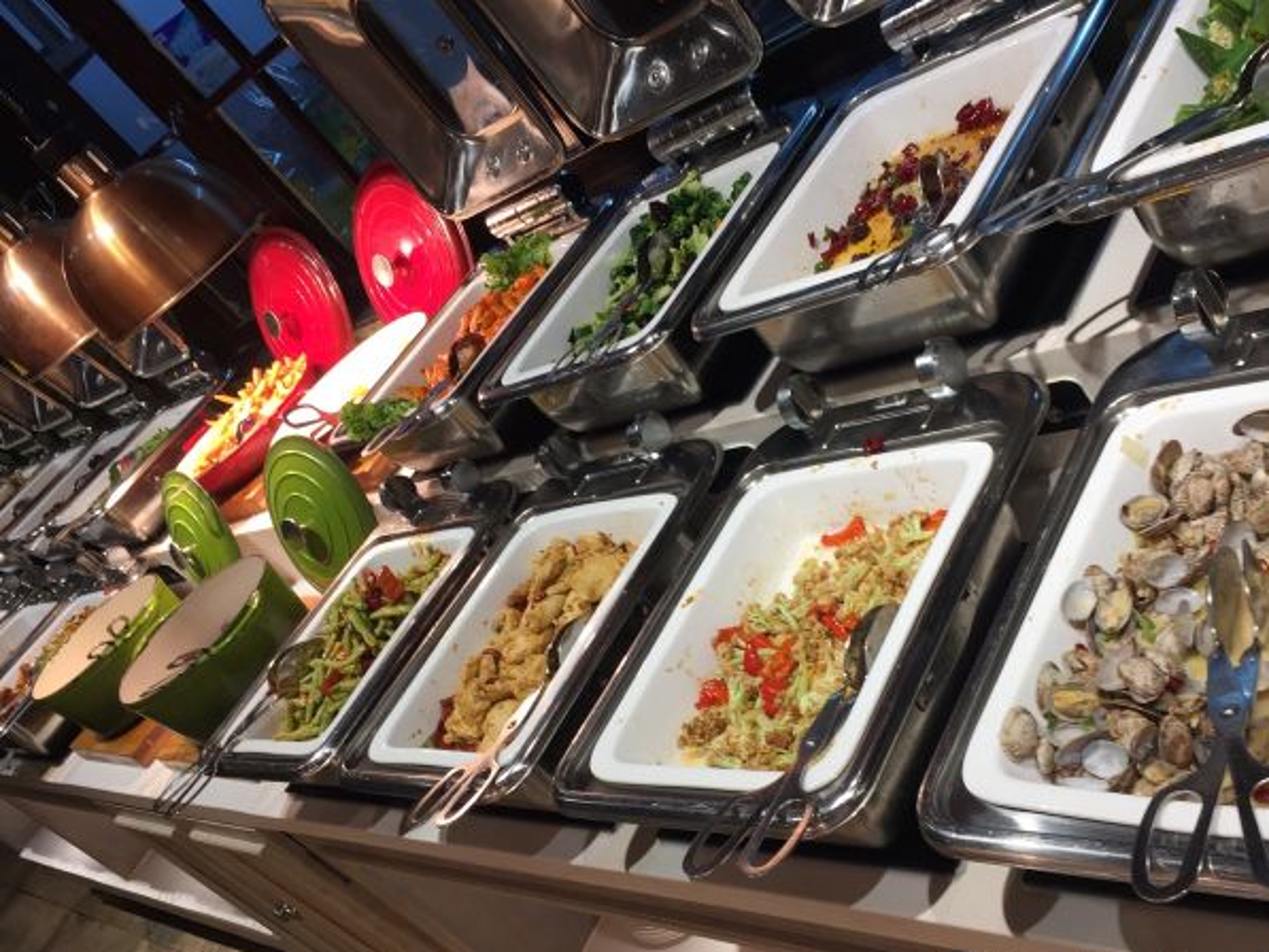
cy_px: 556
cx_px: 710
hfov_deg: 53.8
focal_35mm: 34
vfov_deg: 41.7
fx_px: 1247
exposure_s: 1/50
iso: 32
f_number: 2.2
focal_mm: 4.15
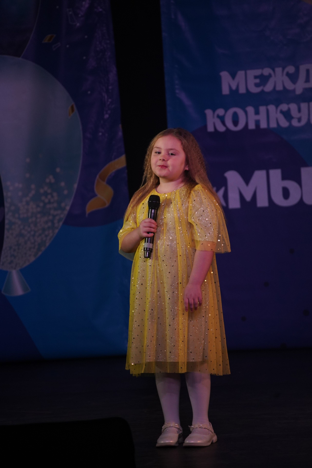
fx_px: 3406
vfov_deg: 7.9
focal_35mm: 262
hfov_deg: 5.2
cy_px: 234
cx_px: 156
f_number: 6.3
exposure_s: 1/400
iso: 2000
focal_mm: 262
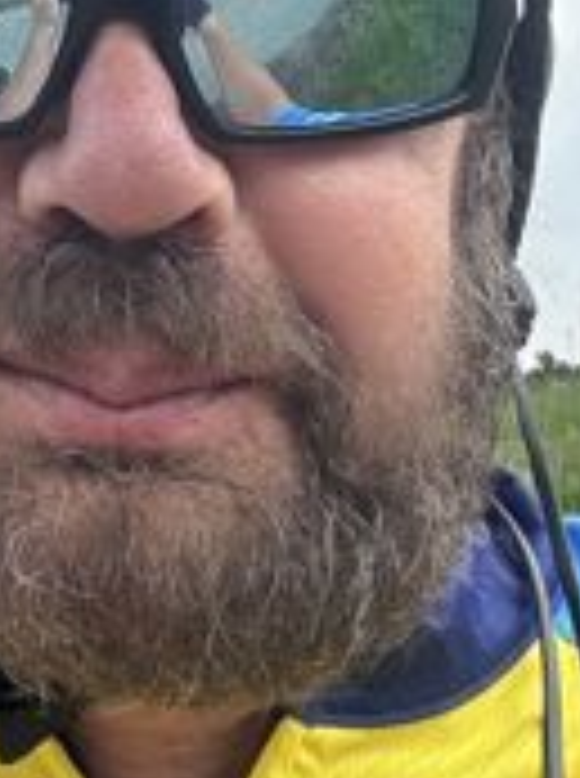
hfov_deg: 13.8
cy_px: -128
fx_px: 2287
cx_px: -220
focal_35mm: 102
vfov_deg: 18.4
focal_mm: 2.69
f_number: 1.9
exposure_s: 1/134
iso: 32
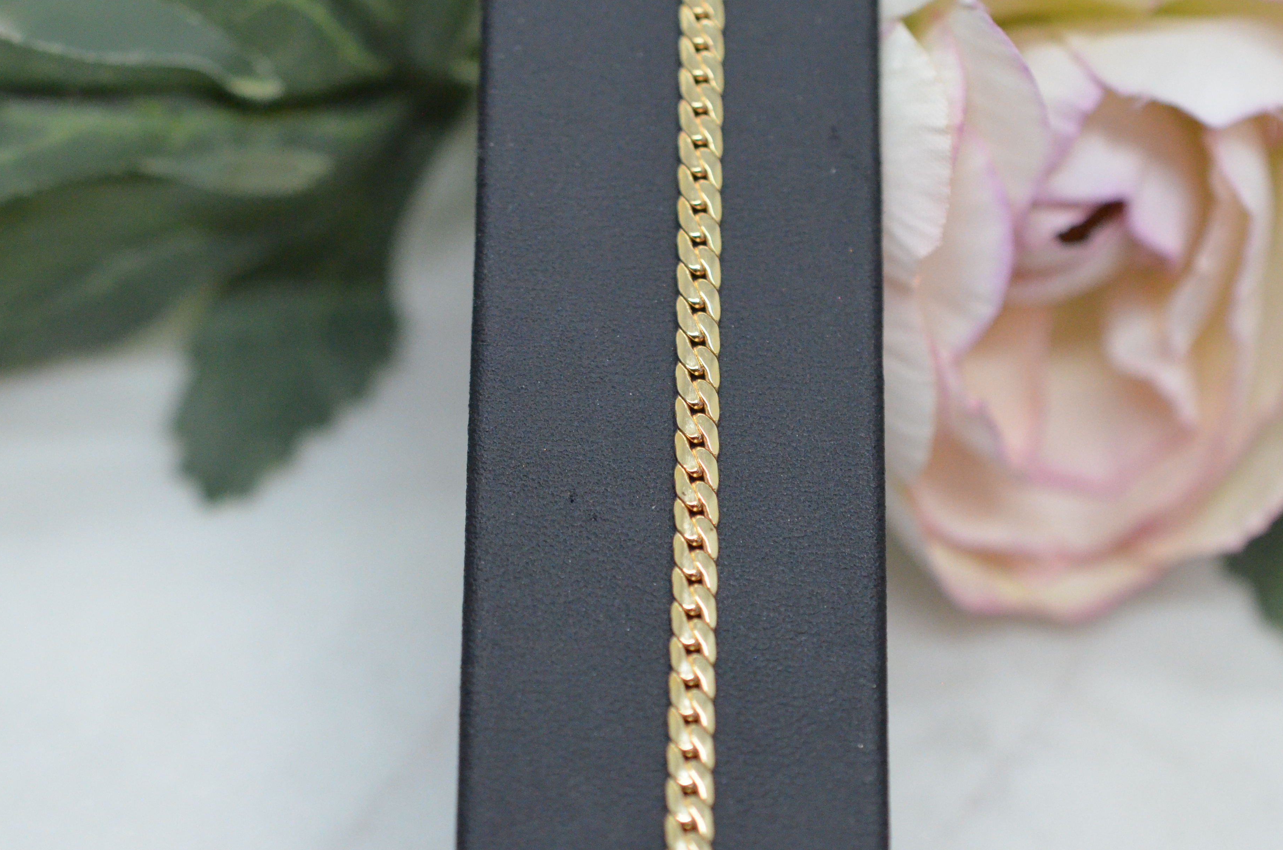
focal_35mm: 81
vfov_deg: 16.8
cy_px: 506
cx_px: 705
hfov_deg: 25.1
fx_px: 2881
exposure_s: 1/2000
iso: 3200
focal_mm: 40
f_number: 4
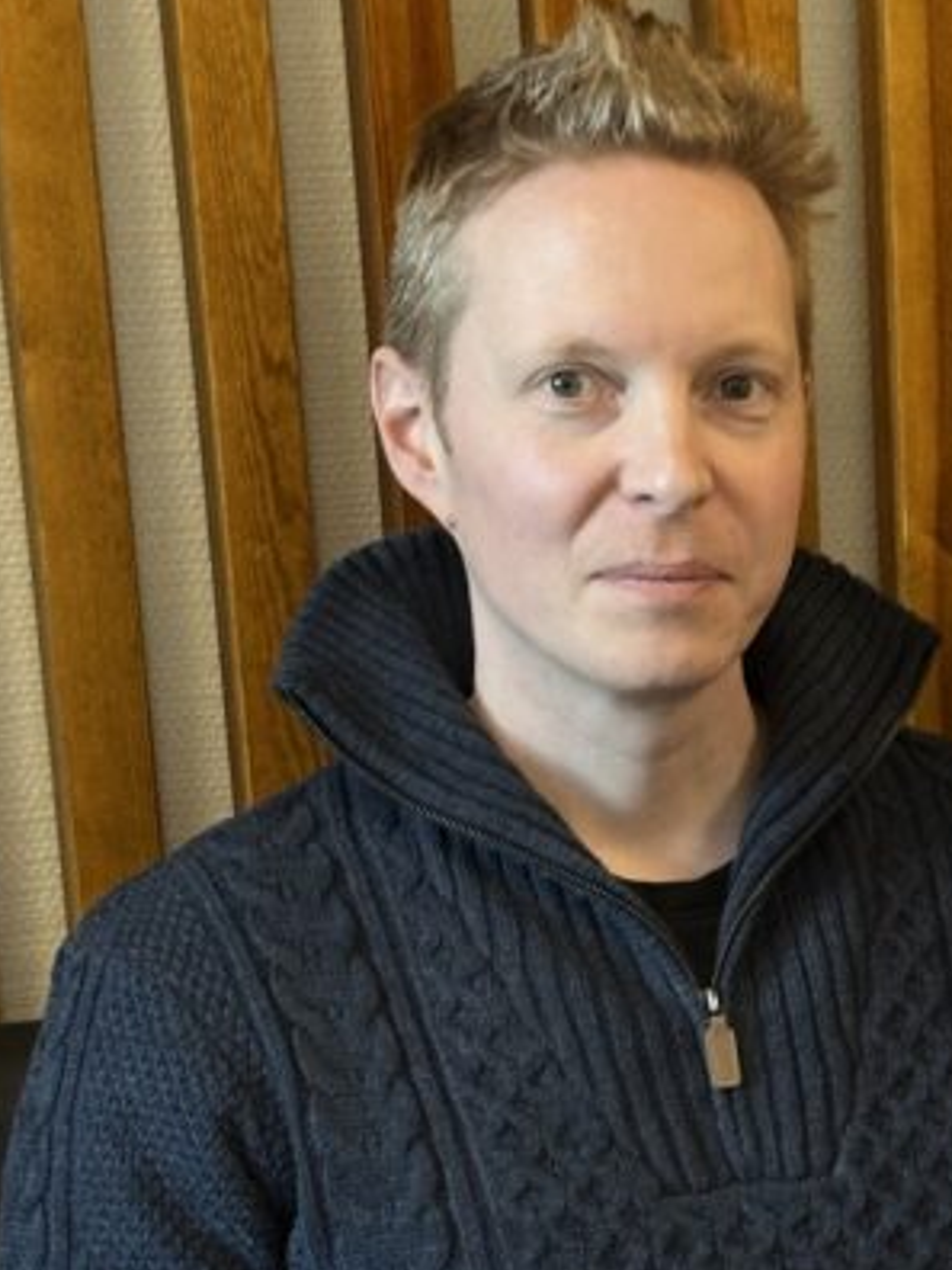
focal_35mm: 124
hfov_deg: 11.7
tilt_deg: -18.2
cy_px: 1203
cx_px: 1154
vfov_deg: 15.7
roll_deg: +0.5
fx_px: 4547
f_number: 1.78
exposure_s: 1/33
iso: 250
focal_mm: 6.86
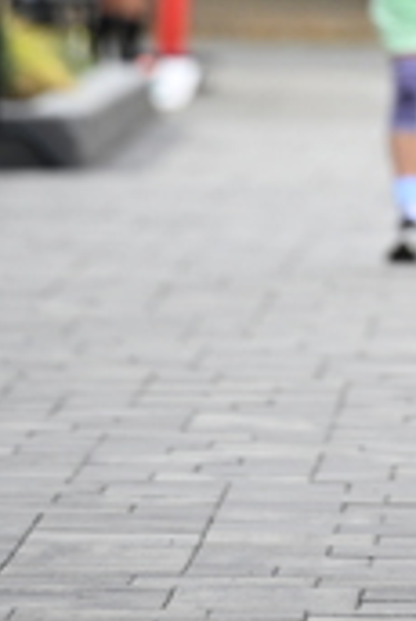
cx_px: 541
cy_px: -181
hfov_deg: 2.2
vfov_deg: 3.2
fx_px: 11036
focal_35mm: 638
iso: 640
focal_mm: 200
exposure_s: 1/2500
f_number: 2.8
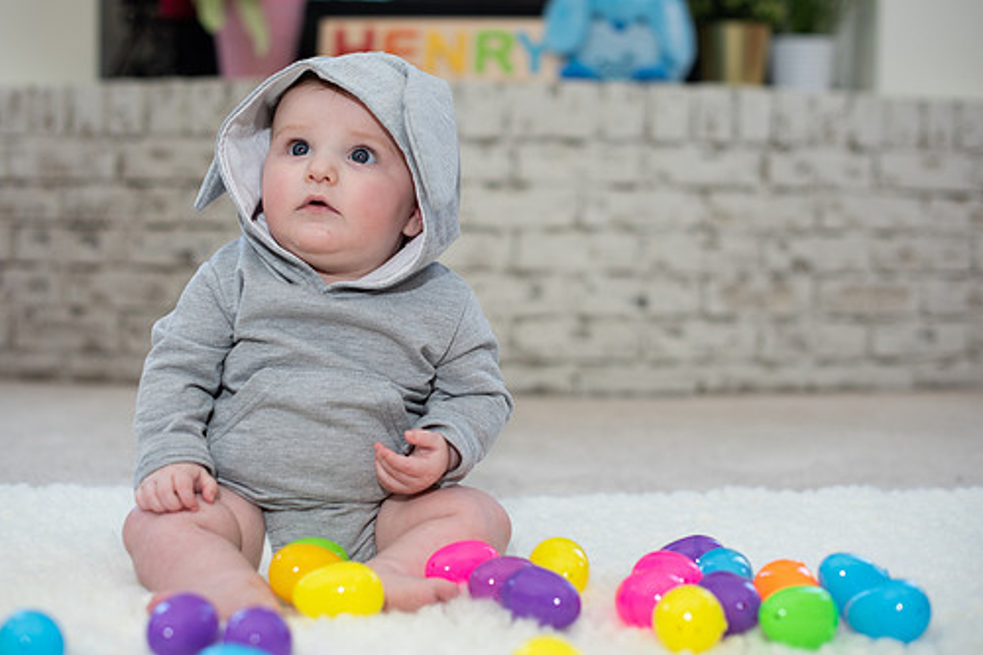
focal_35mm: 58
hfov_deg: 34.4
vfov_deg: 23.4
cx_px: 429
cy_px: 302
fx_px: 1583
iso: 160
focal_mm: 50
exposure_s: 1/250
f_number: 2.5
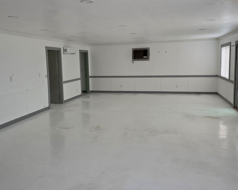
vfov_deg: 44.5
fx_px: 232
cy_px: 89
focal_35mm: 33
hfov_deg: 54.2
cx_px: 111
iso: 160
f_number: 1.7
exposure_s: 1/180
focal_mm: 6.3
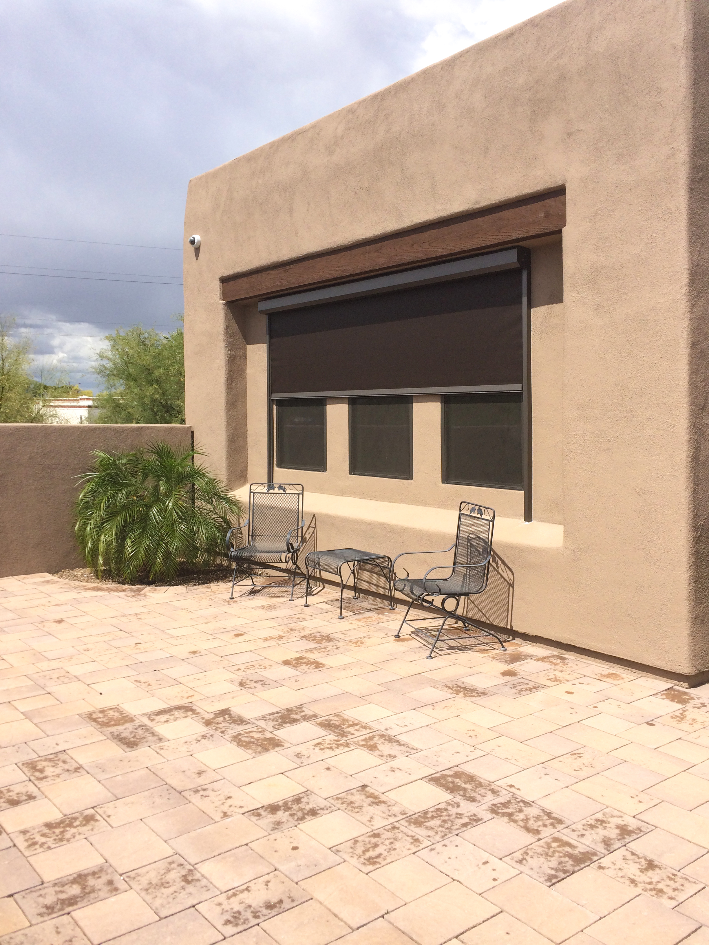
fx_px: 792
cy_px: 472
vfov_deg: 61.7
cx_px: 354
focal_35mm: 29
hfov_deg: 48.2
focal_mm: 4.15
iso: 32
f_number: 2.2
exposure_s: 1/3165
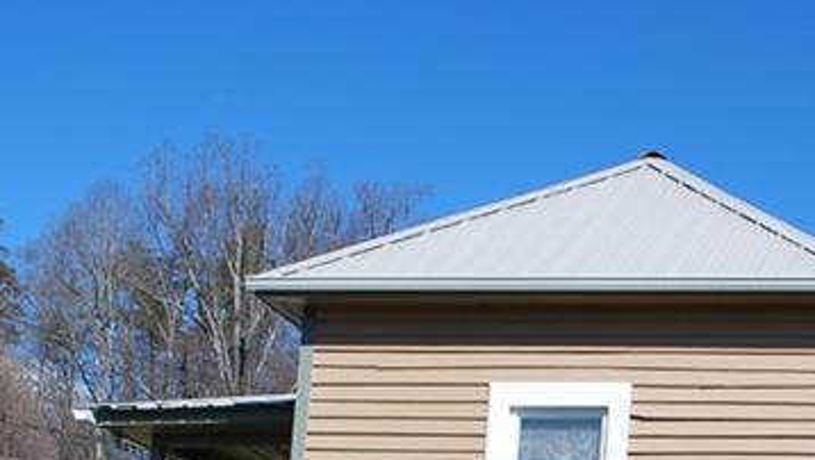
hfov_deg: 25.1
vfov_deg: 14.2
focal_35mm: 81
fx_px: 1752
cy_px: 634
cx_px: 783
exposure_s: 1/320
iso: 100
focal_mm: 18
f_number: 9
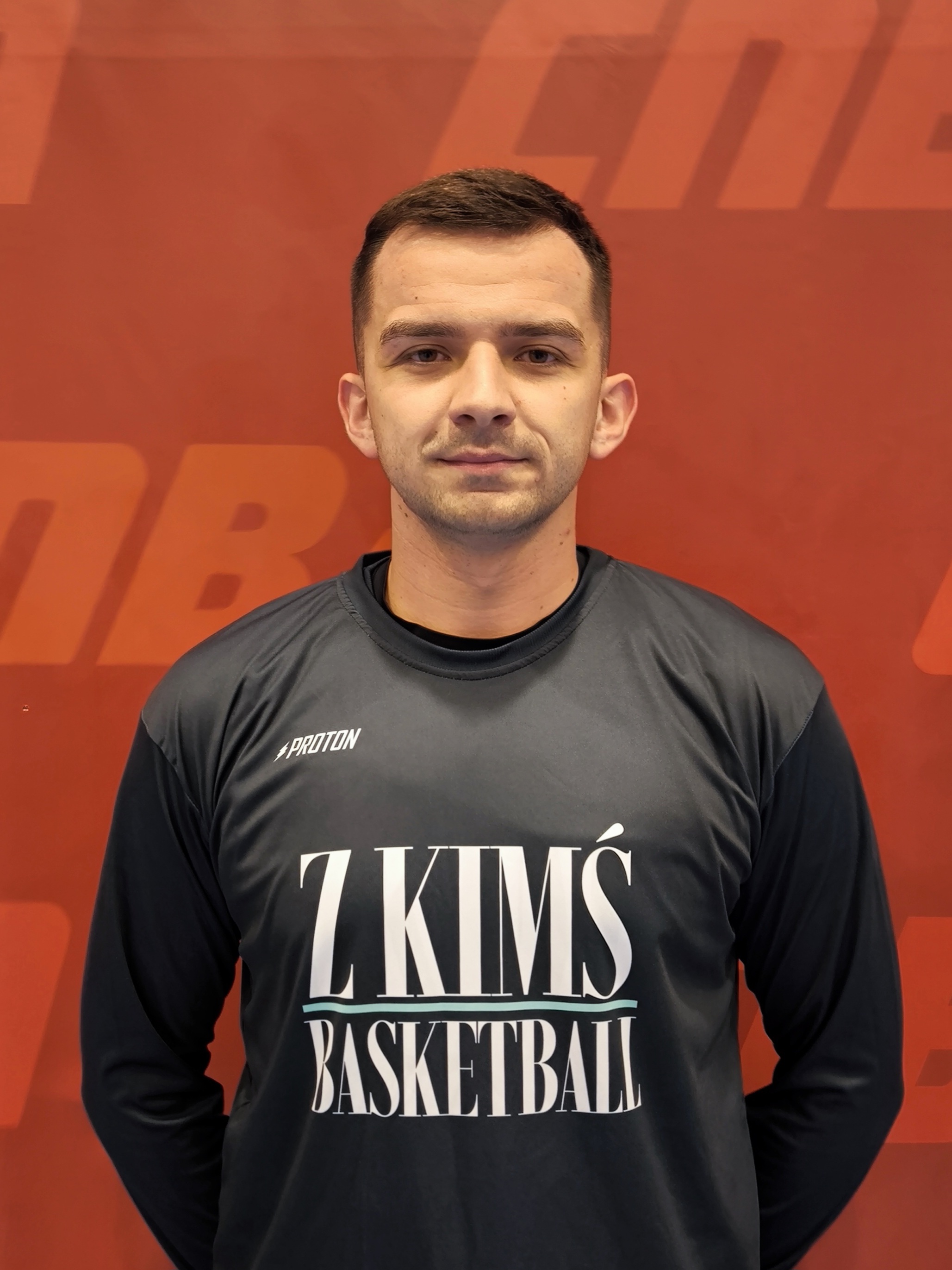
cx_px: 476
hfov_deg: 48.2
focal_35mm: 29
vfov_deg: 61.7
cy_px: 635
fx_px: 1063
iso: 250
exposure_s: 1/50.3
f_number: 1.9
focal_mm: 6.92
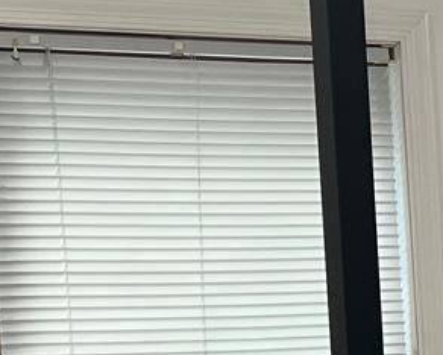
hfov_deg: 10.6
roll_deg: +1.8
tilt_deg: -7.3
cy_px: 605
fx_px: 2296
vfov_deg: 8.5
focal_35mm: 175
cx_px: 702
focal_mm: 5.7
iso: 100
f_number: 1.5
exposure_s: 1/120
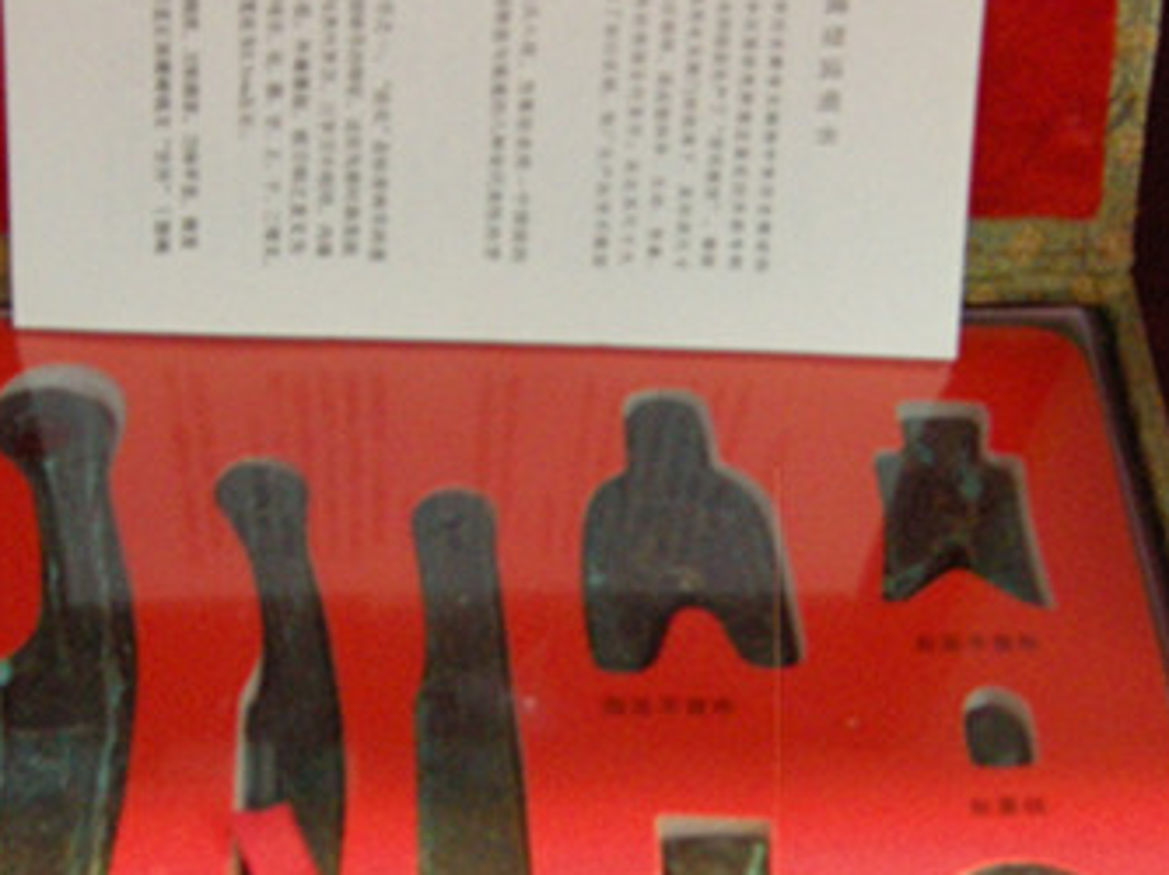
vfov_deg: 24.8
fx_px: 1991
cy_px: 499
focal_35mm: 59
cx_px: 495
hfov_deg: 32.7
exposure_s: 1/8
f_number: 2.7
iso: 410
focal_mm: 7.5
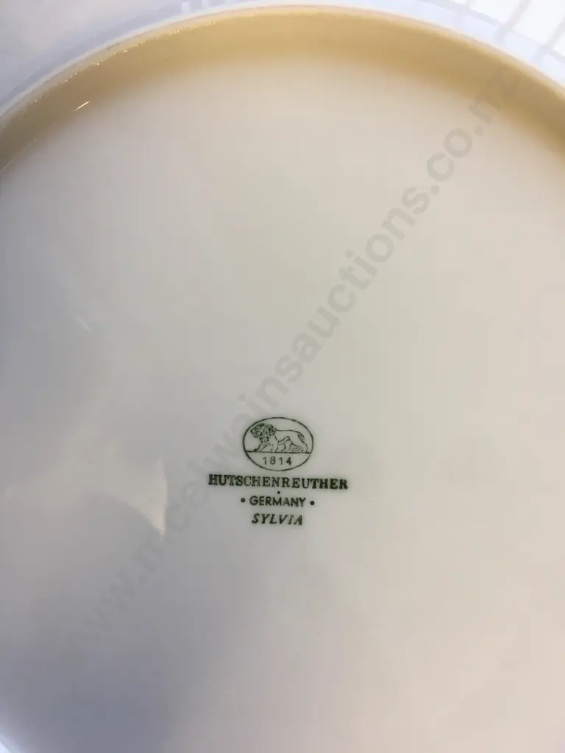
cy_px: 376
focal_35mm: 29
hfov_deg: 48.2
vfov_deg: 61.7
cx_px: 282
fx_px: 631
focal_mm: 4.15
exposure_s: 1/33
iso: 32
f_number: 2.2
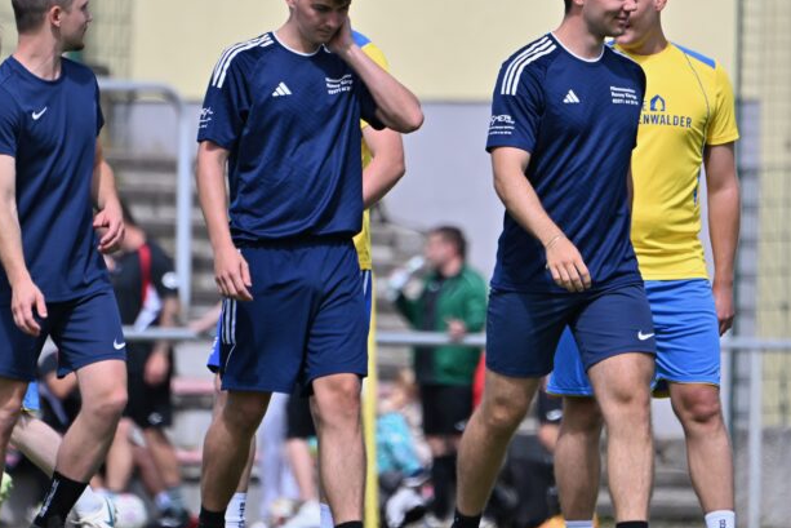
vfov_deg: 2.1
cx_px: 485
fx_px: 14680
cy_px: 163
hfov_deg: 3.1
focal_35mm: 668
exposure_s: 1/1600
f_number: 5.6
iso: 200
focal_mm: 400
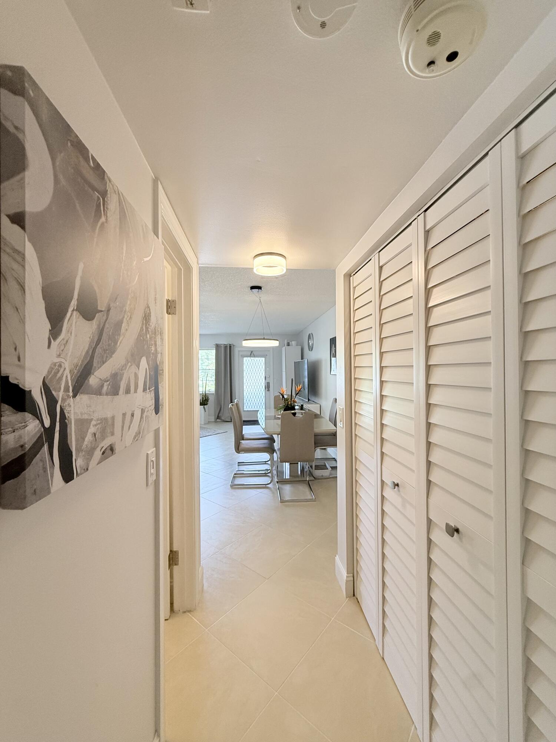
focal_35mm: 14
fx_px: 300
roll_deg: +0.3
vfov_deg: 102.1
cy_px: 371
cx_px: 278
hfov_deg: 85.7
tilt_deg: +0.2
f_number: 2.2
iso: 160
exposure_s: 1/120
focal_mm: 2.22
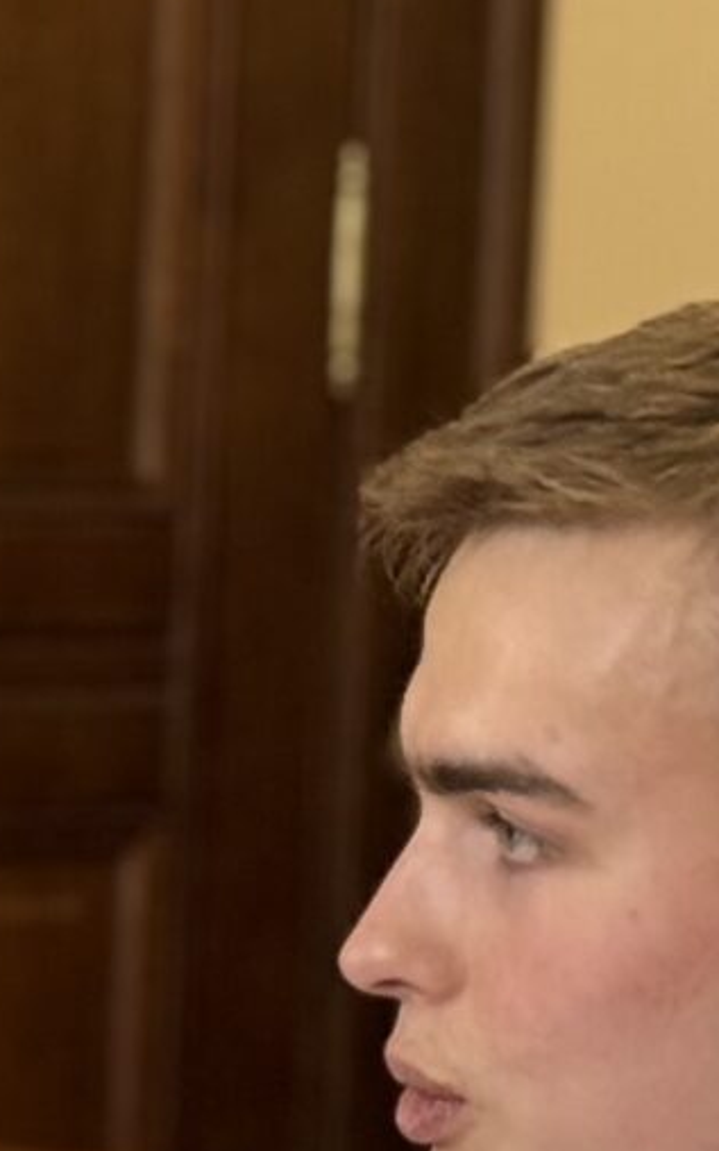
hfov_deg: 5.0
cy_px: 2082
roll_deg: -0.8
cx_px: -869
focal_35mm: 257
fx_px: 8055
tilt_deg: -11.2
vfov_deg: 7.9
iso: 160
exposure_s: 1/100
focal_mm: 6.76
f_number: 1.78
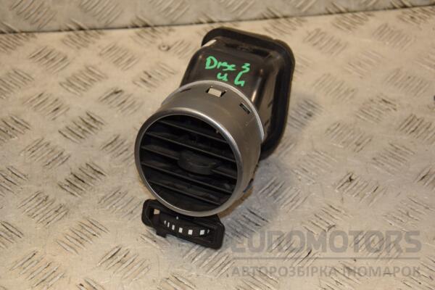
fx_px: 1124
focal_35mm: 93
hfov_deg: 21.9
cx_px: 218
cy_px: 145
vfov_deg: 14.7
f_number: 5.6
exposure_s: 1/200
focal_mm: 62
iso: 800
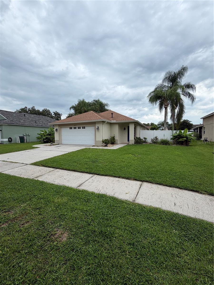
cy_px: 142
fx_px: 115
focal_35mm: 14
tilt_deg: -3.6
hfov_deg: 85.7
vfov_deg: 102.1
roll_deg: +0.9
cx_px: 107
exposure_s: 1/770
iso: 25
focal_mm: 2.22
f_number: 2.2
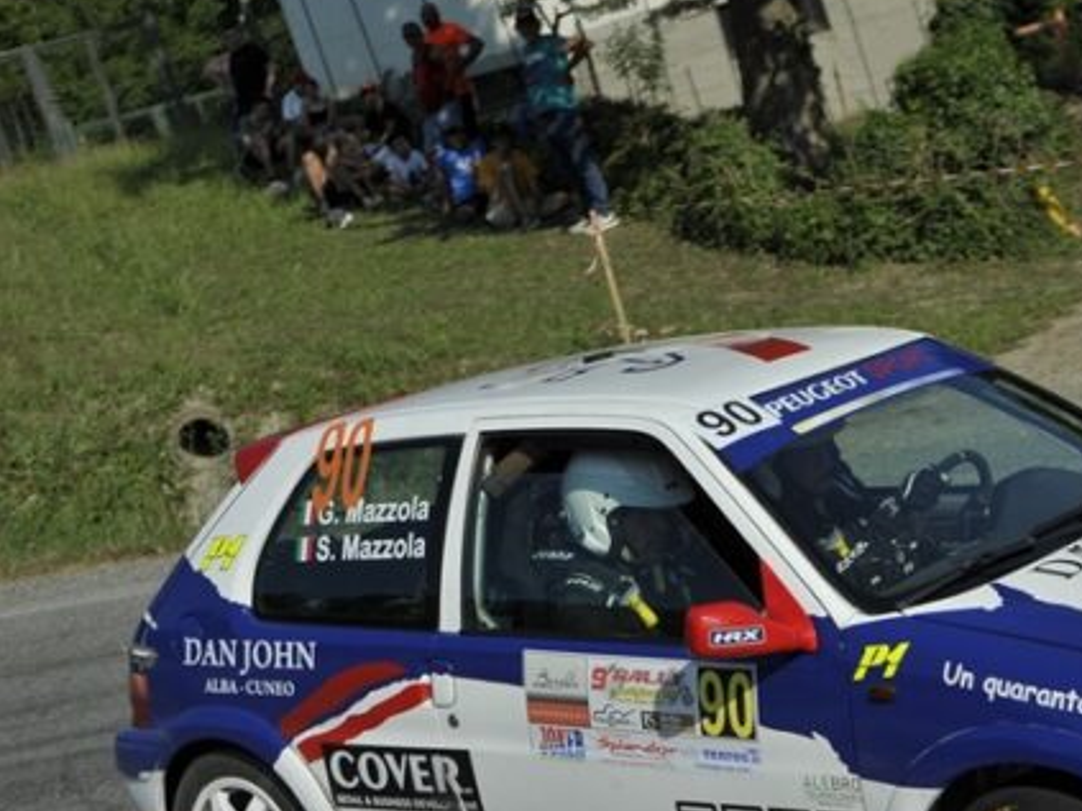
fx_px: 2500
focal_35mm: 80
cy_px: 505
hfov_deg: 24.2
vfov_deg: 18.4
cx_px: 813
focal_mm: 55
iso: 200
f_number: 8
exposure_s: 1/1600
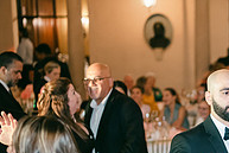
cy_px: 154
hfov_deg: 18.4
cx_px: 279
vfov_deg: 12.9
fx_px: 668
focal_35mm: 105
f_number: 1.2
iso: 1250
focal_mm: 35
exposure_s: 1/125
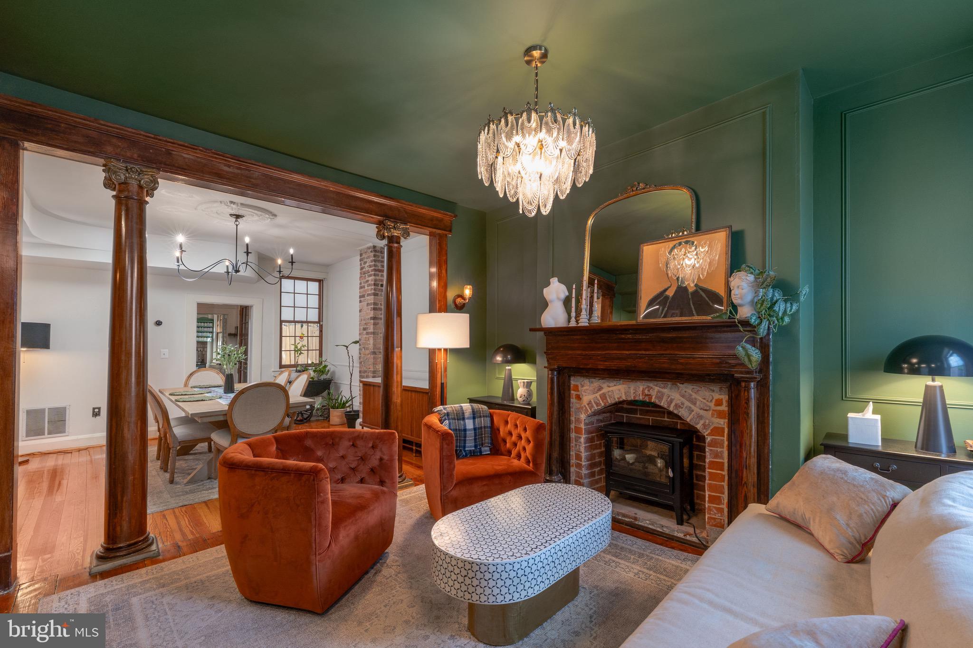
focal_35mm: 14
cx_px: 486
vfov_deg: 81.2
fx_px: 378
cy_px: 324
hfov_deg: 104.3
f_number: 11
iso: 320
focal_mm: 14
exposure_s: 1/50
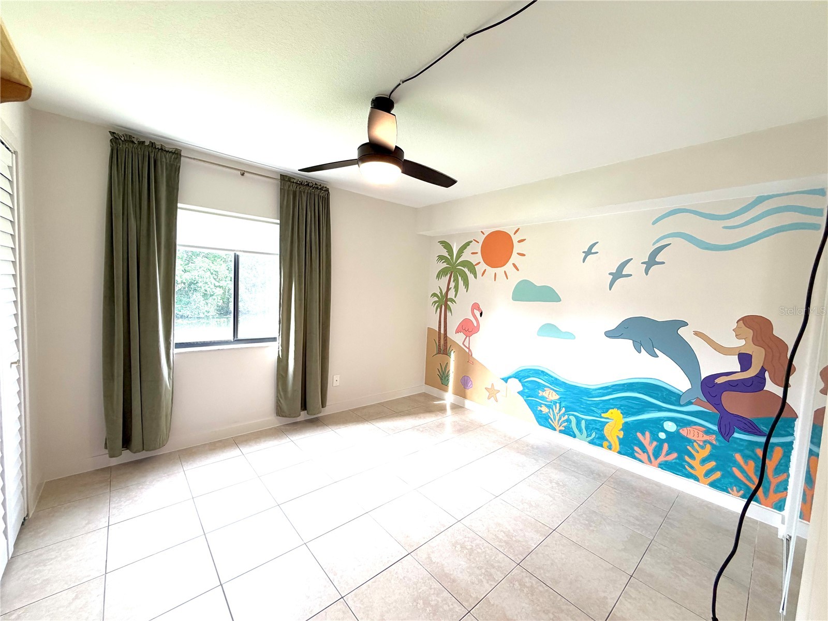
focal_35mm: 14
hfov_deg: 102.1
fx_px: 335
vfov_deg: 85.7
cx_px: 414
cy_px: 310
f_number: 2.2
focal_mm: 2.22
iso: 125
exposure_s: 1/120
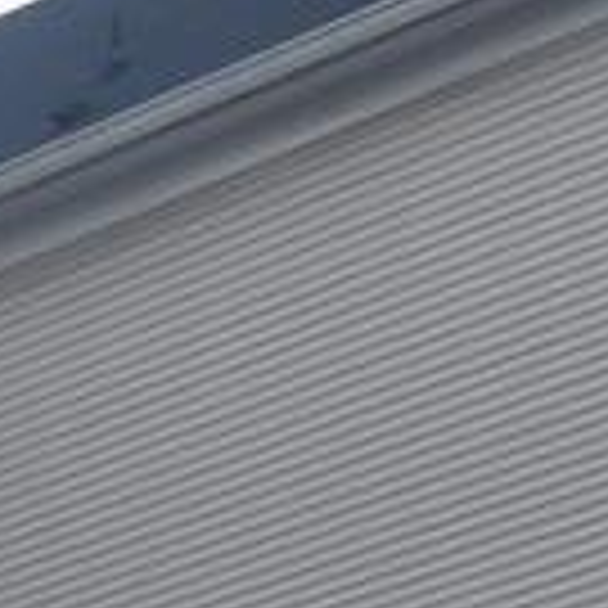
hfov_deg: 4.9
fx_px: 7035
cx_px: 185
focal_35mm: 354
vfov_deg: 4.8
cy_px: 1509
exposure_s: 1/200
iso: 100
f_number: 7.1
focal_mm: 26
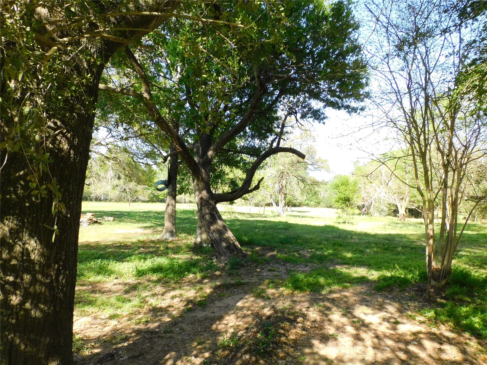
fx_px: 338
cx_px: 244
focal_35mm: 24
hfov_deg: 71.6
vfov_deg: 56.8
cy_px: 182
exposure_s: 1/1250
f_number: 3.3
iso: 800
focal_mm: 4.3
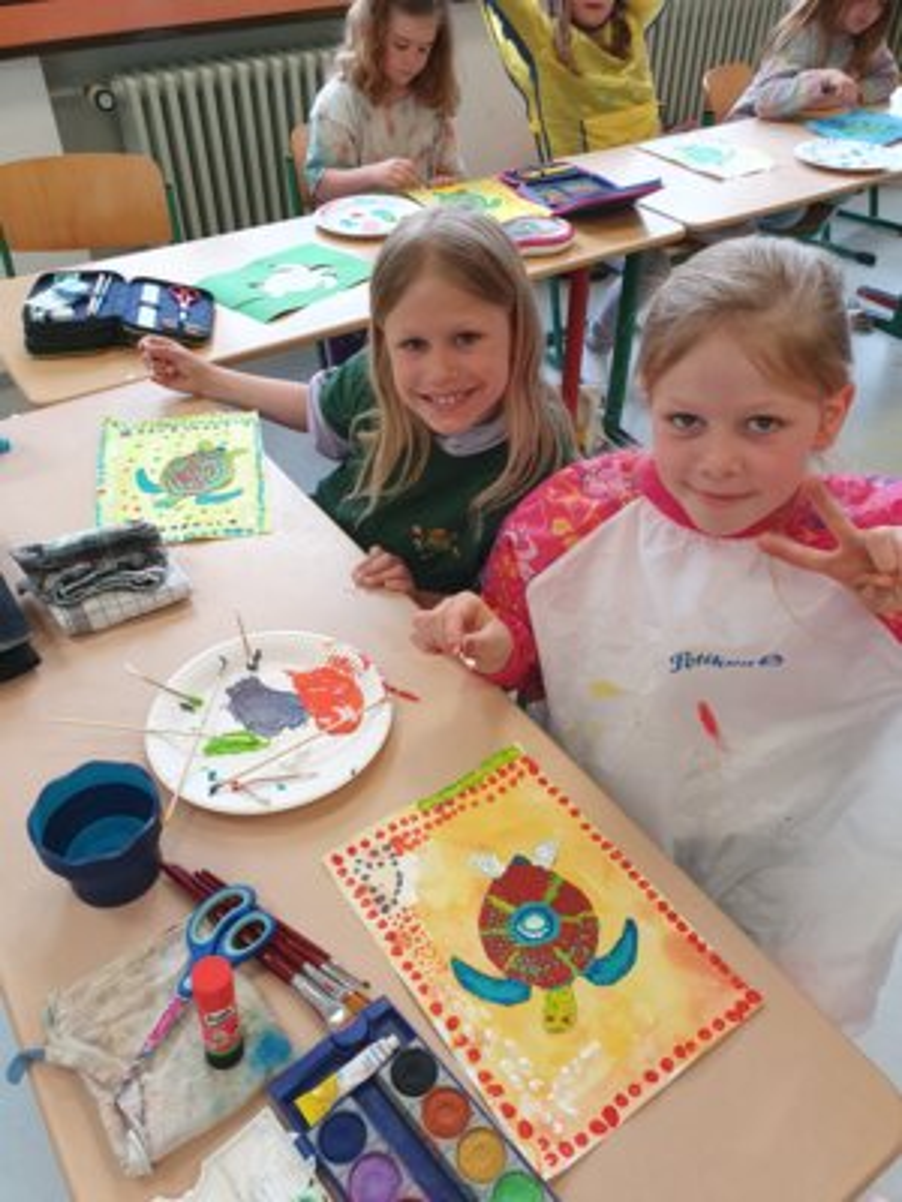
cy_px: 601
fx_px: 903
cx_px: 451
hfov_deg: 53.1
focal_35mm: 26
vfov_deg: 67.3
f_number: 2.4
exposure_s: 1/100
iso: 160
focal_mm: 4.32
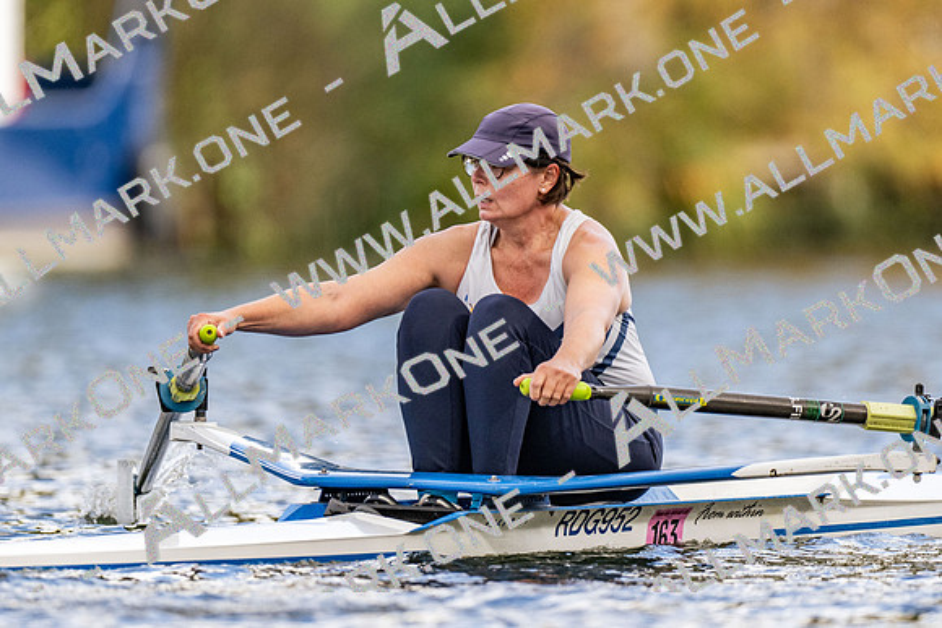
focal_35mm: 900
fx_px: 23567
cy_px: 314
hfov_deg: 2.3
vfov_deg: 1.5
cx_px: 471
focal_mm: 600
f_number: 4
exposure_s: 1/2500
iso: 640
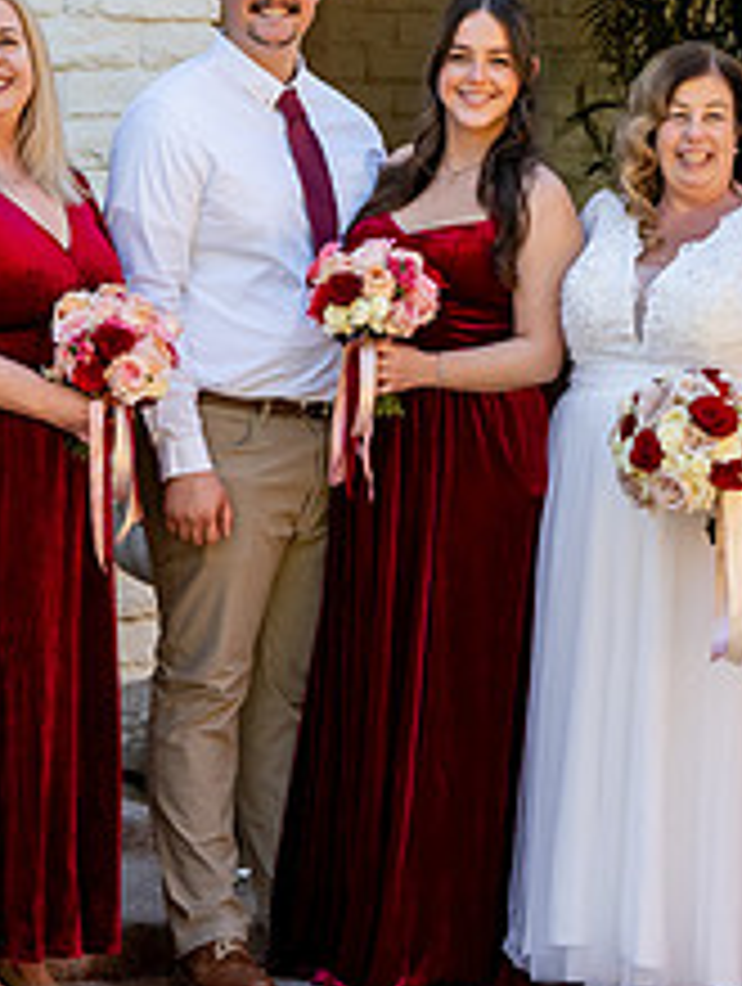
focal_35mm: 189
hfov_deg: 7.9
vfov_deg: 10.4
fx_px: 5386
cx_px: 646
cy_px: 483
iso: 400
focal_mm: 70
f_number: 7.1
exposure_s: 1/250
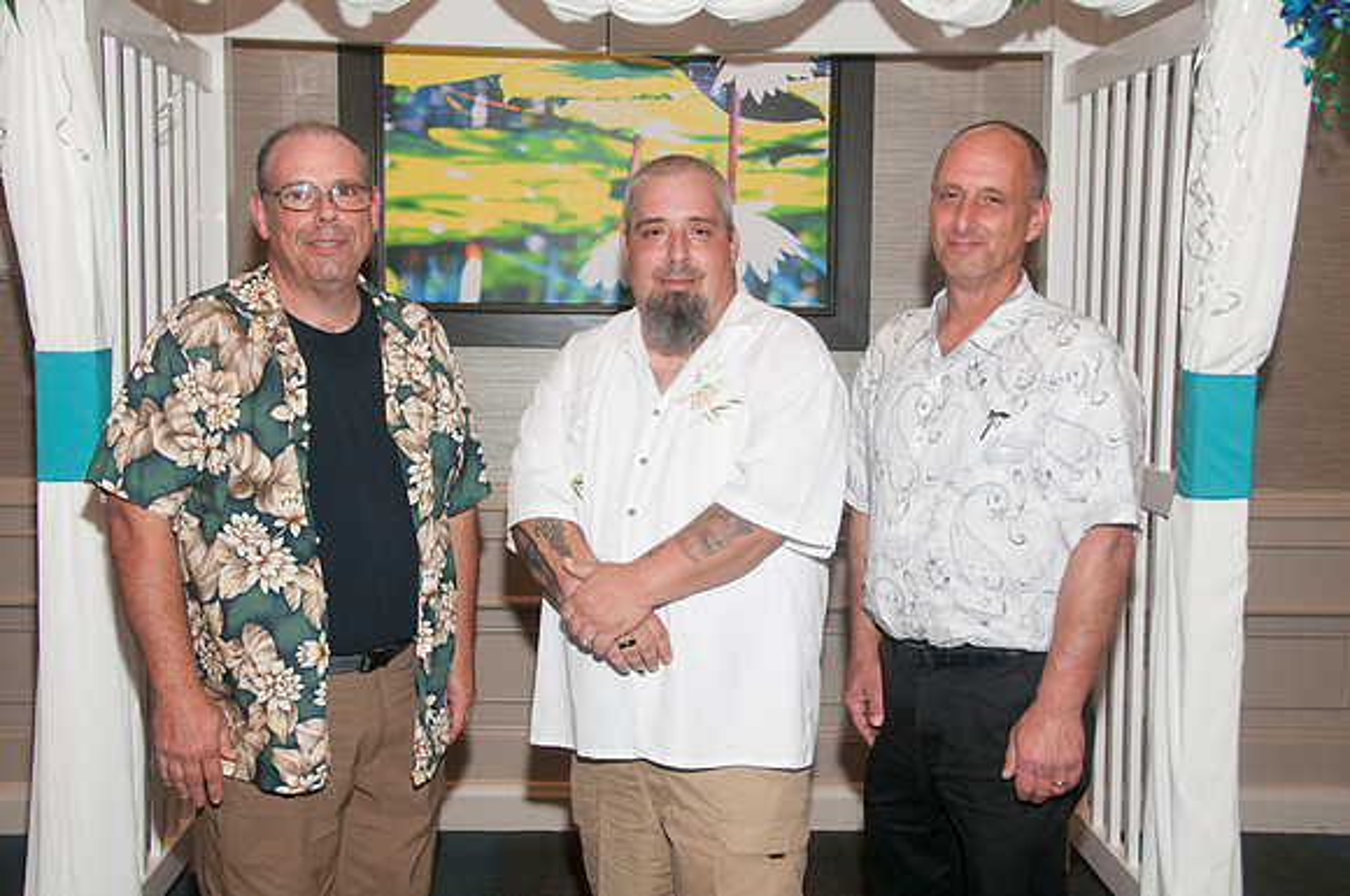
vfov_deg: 30.8
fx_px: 1629
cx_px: 675
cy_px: 448
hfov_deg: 45.0
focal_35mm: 44
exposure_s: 1/60
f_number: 5.6
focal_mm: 29
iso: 400
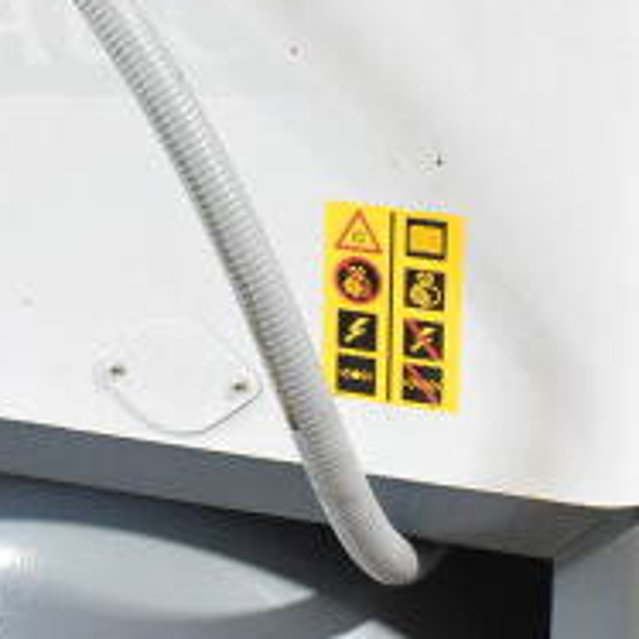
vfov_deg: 14.9
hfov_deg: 15.6
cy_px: -178
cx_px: 314
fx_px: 2339
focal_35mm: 112
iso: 1600
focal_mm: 18
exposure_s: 1/80
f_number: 4.5
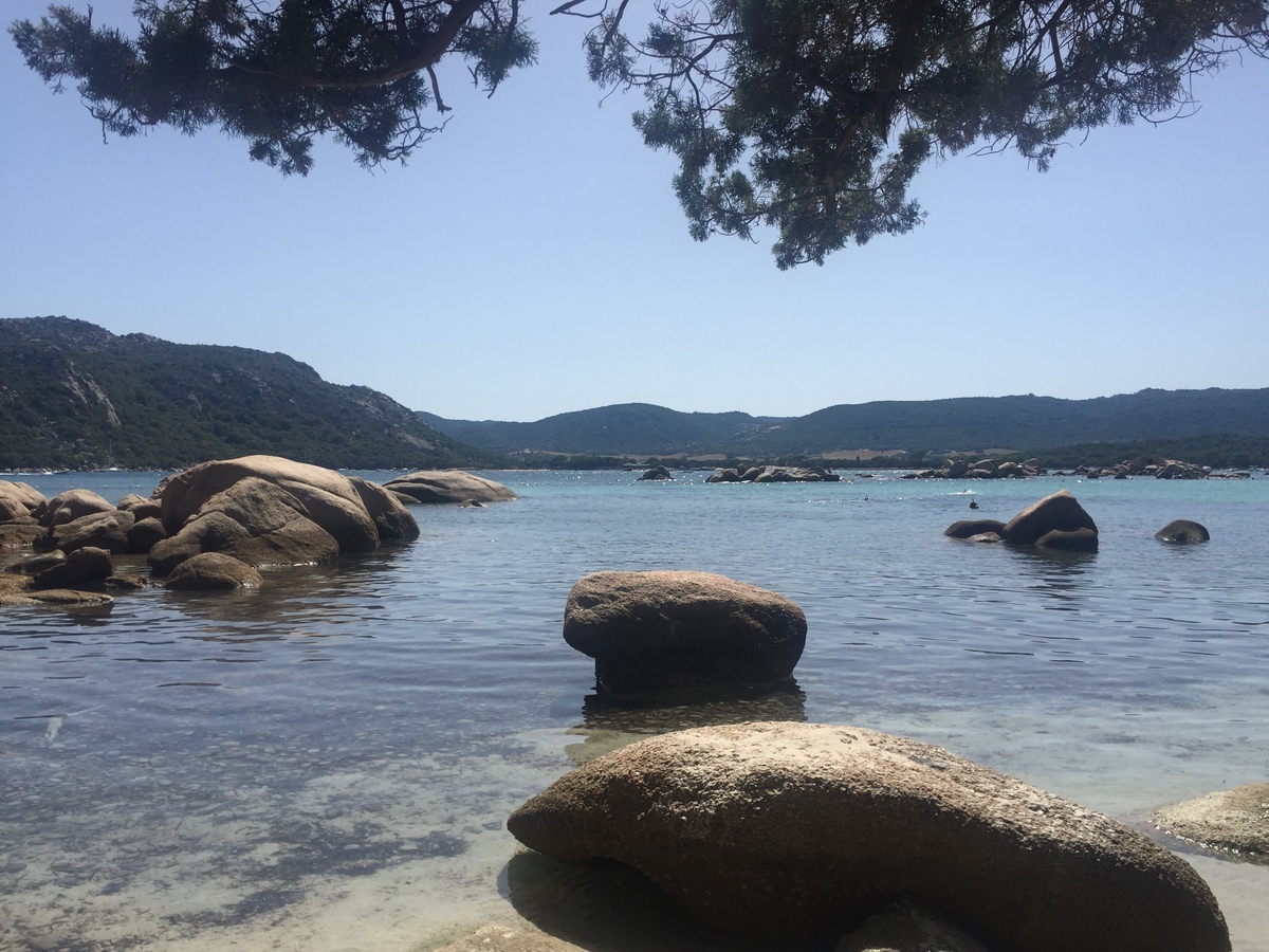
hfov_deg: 61.7
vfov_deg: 48.2
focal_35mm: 29
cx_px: 634
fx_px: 1063
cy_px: 476
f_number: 2.2
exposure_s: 1/3300
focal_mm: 4.15
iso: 32
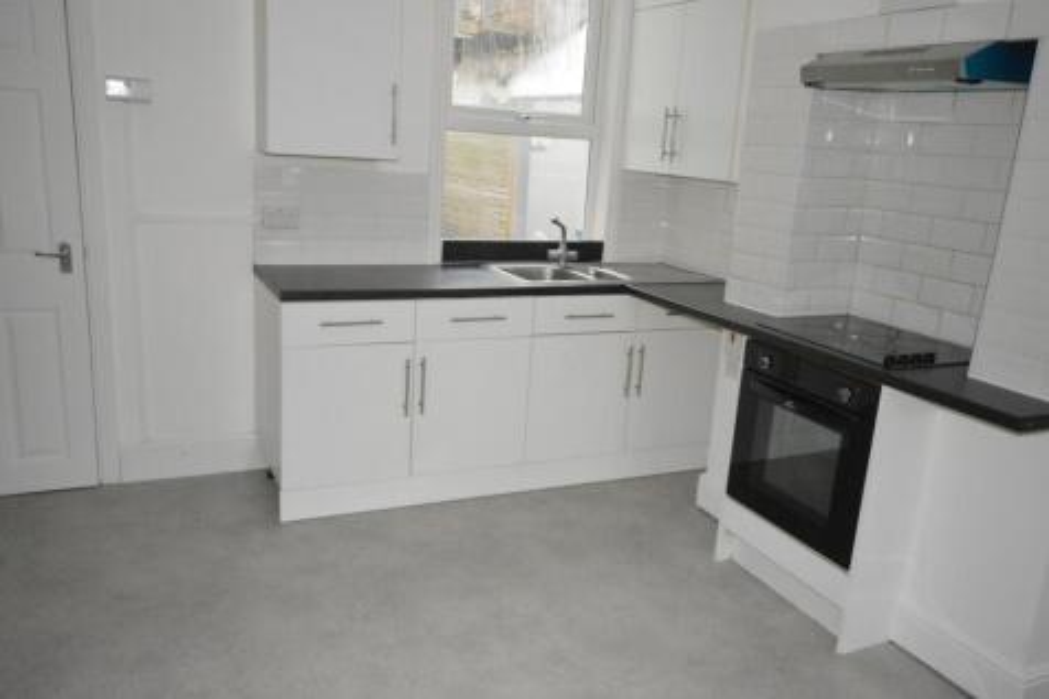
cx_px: 524
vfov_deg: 43.6
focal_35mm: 30
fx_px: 874
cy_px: 350
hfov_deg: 61.9
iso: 3200
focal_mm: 20
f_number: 5.6
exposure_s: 1/60
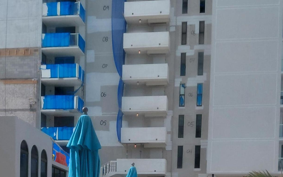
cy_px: 234
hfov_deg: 32.4
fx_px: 486
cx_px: 118
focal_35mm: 63
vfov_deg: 19.0
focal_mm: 4.69
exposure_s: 1/1057
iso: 50
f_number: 1.8
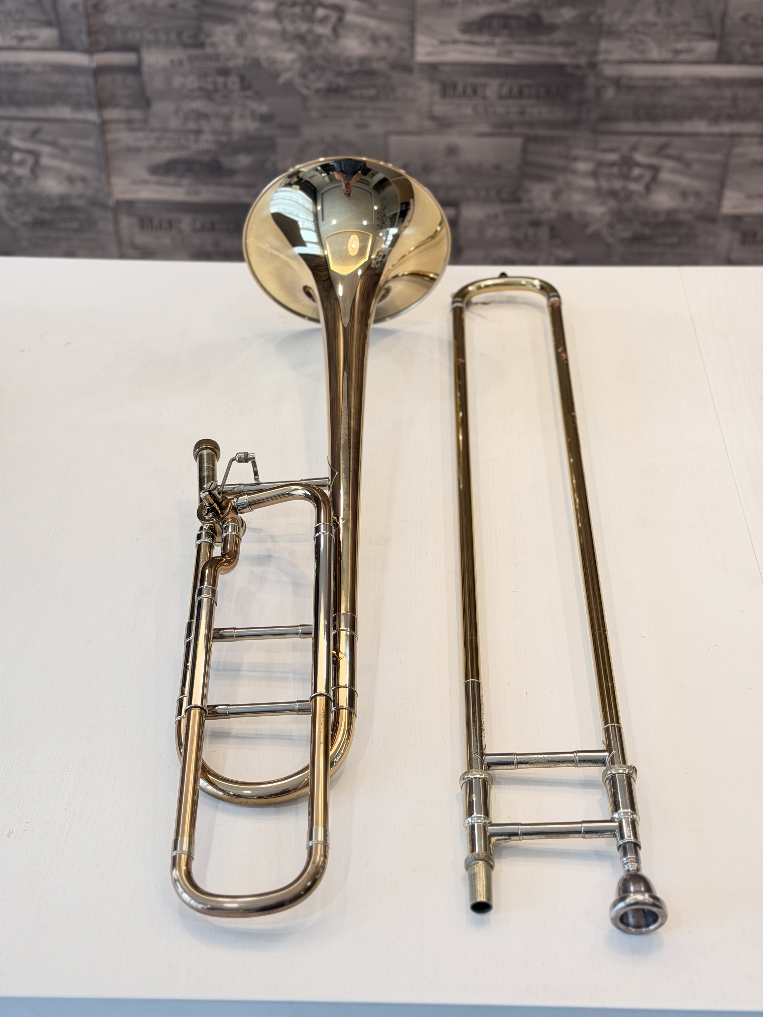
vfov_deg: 39.7
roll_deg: +0.1
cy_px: 508
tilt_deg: -39.0
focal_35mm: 48
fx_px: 1411
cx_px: 382
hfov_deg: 30.3
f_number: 1.78
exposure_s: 1/50
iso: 64
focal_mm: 6.76
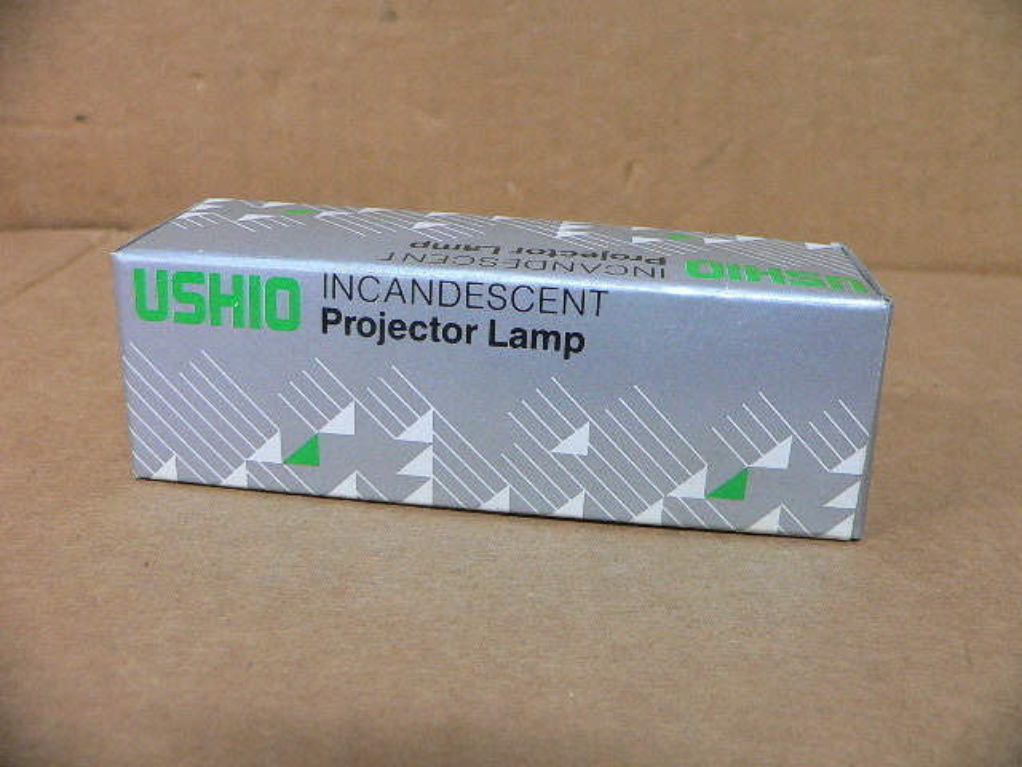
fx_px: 1033
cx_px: 511
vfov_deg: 40.7
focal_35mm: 35
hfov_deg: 52.6
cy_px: 384
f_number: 2.8
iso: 200
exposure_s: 1/15
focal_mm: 4.6
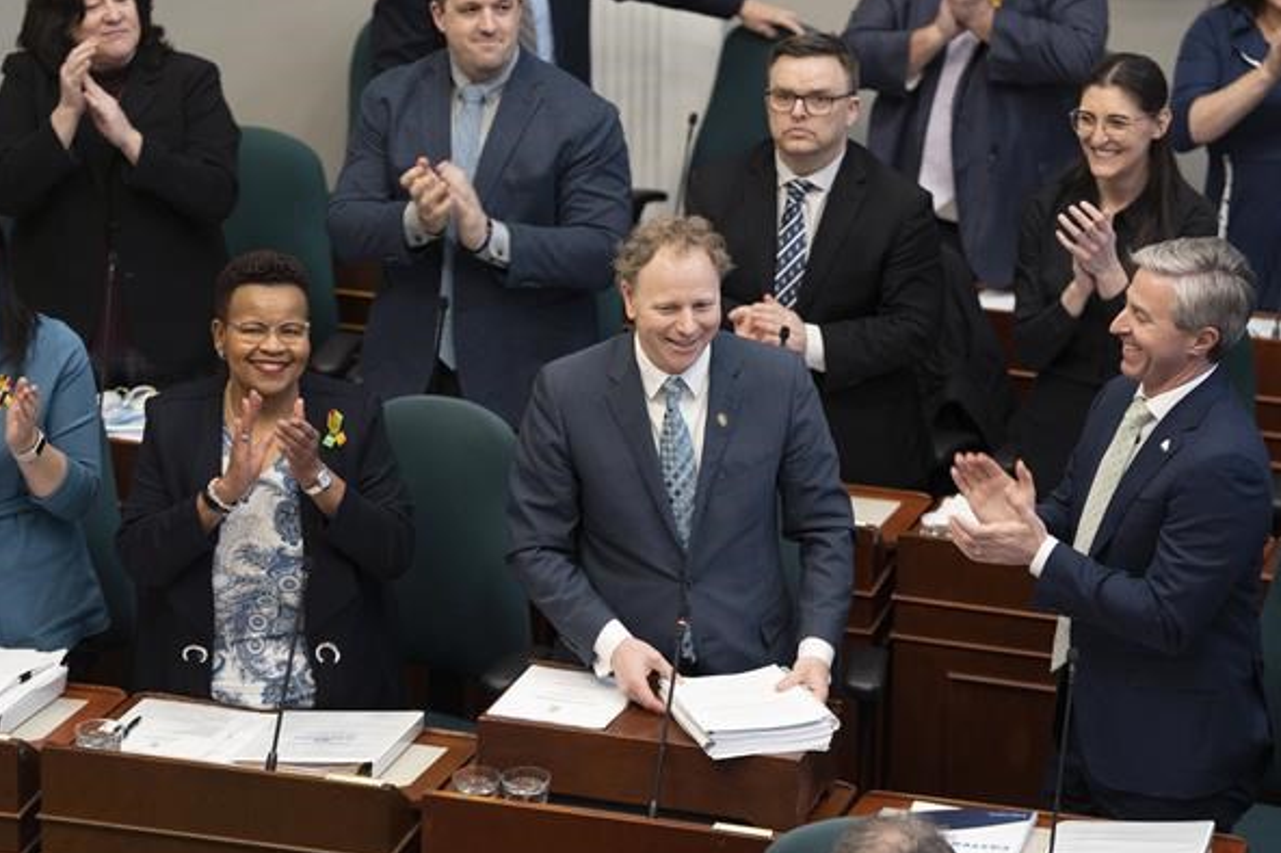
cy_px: 393
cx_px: 686
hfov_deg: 14.1
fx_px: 5192
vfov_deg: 9.4
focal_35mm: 146
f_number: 2.8
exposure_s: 1/200
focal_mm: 133
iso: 3200
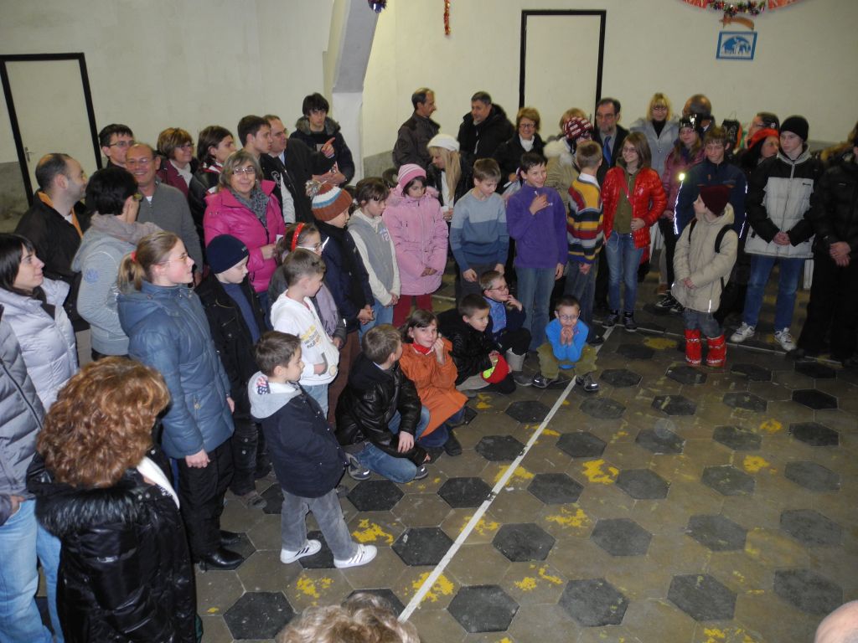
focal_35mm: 28
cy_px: 322
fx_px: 694
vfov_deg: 49.7
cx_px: 429
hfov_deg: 63.4
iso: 263
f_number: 2.8
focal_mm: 6
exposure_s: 1/30
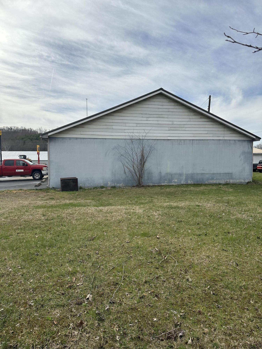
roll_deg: -0.1
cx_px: 131
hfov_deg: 56.8
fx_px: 242
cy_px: 174
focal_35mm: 24
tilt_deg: -2.0
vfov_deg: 71.6
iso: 80
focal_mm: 6.86
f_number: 1.78
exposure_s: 1/6211
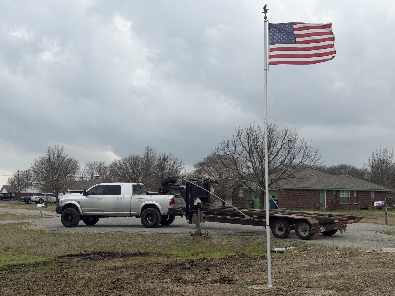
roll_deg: +0.2
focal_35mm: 51
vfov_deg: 28.6
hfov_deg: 37.5
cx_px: 197
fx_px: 582
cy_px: 156
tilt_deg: +4.5
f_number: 1.78
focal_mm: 6.76
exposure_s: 1/3534
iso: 64
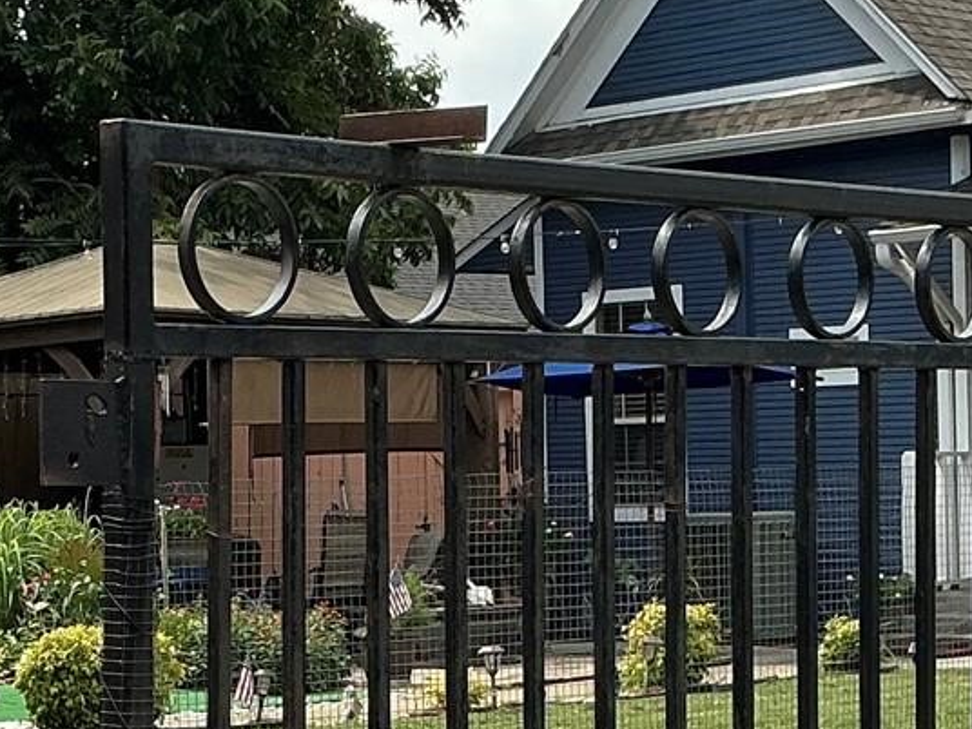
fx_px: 3005
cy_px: 684
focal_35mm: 107
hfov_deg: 18.2
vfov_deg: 13.7
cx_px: 165
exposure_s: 1/1675
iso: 25
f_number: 1.8
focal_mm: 3
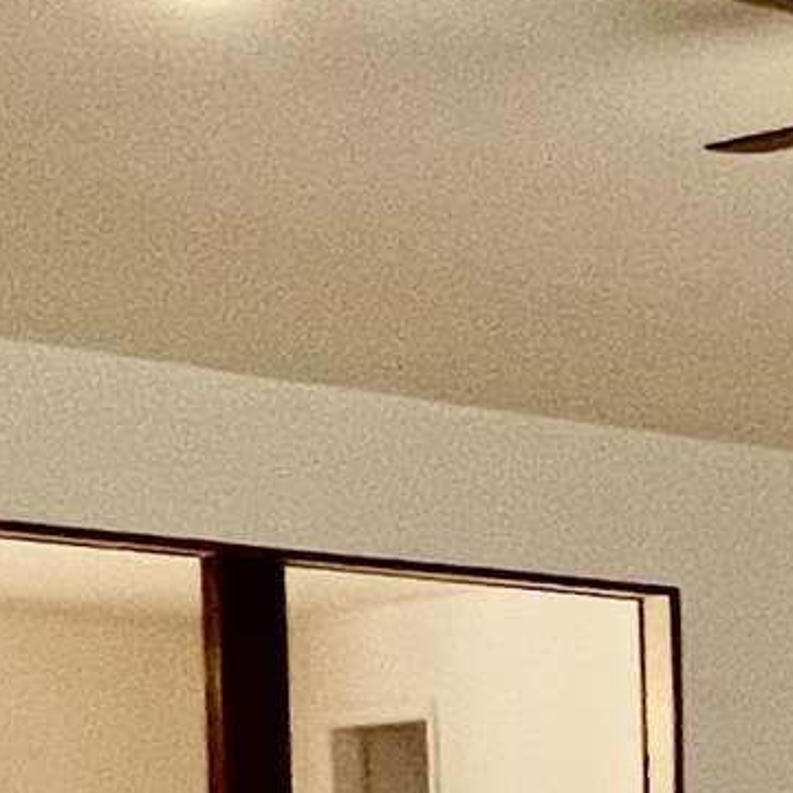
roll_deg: -0.1
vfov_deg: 16.3
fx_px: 2540
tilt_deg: -5.4
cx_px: 1668
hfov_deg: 14.3
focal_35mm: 98
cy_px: 1165
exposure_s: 1/120
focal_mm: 1.57
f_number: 1.8
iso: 250
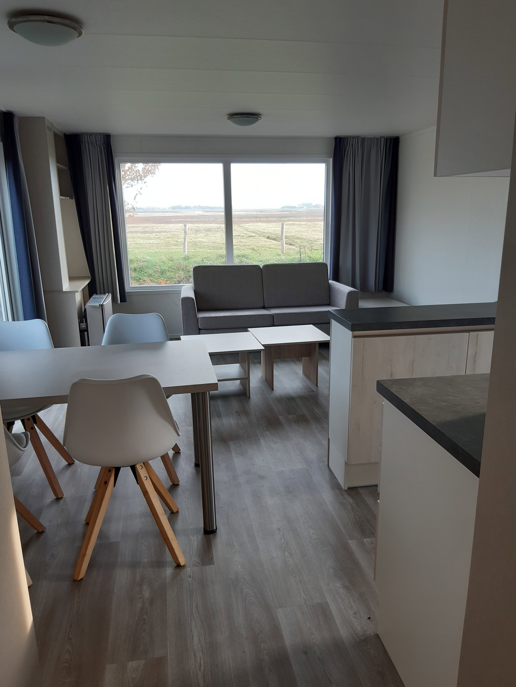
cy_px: 344
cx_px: 258
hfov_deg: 53.1
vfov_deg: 67.3
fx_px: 517
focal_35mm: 26
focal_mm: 3.92
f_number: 1.7
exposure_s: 1/50
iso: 40
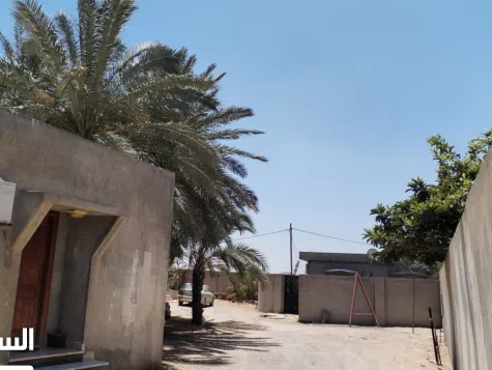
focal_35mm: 35
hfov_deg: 52.1
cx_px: 190
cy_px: 178
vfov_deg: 40.7
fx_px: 498
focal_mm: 4.75
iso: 100
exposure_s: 1/1442
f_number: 1.8
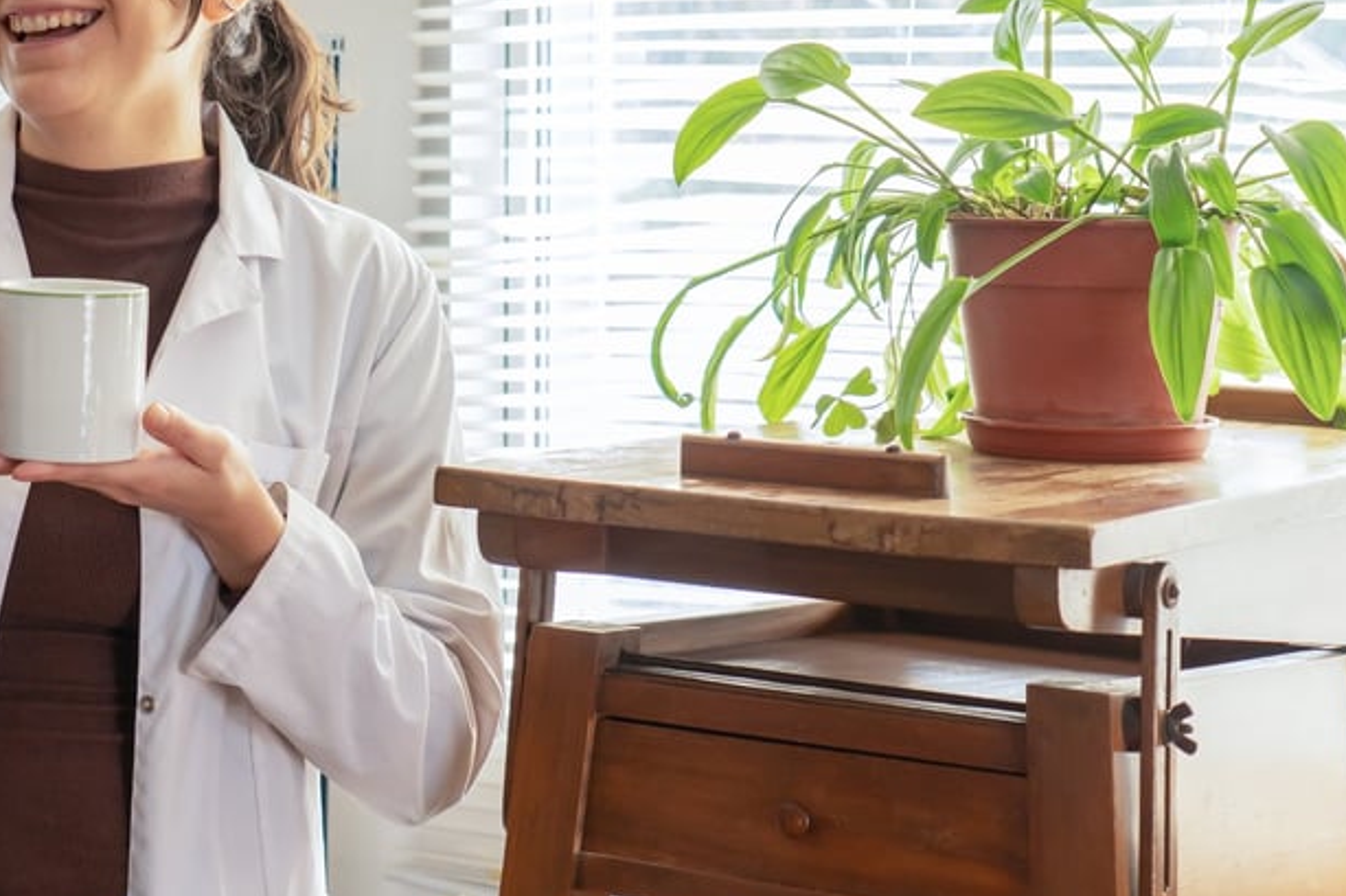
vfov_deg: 16.1
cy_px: 428
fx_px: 3176
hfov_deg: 23.1
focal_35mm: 85
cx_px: 44
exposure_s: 1/320
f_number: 2.8
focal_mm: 29
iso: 400
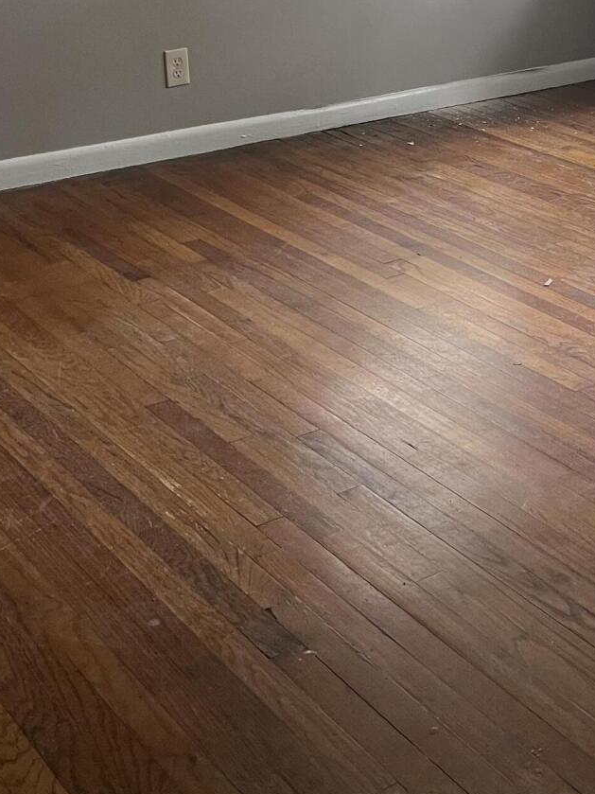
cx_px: 621
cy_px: 36
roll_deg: -1.1
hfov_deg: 22.6
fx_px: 1421
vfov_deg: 29.5
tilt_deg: -11.9
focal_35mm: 62
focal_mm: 5.1
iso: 100
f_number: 1.6
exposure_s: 1/60
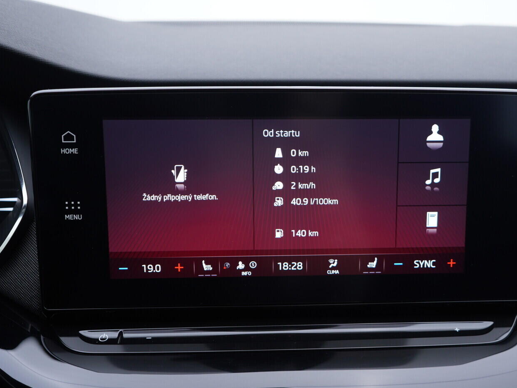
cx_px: 290
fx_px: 598
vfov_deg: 36.0
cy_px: 198
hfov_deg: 46.7
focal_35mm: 40
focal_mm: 24
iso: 160
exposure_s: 1/40
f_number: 2.8
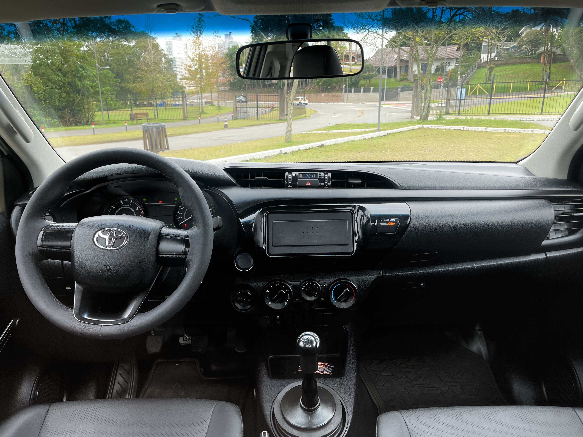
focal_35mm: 26
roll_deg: -0.3
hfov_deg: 67.3
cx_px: 292
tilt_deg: -16.2
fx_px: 438
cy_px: 218
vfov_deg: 53.1
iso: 40
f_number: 1.6
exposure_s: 1/122
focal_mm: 5.1
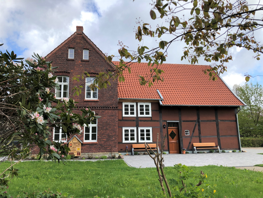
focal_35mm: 28
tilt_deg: +10.7
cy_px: 99
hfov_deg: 63.4
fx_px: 213
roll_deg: +0.7
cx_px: 132
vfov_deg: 49.7
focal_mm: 3.99
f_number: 1.8
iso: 20
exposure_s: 1/1104
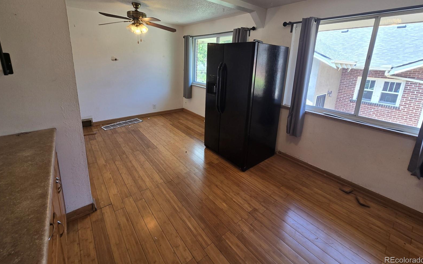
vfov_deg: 77.7
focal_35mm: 14
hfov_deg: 105.3
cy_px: 105
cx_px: 213
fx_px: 161
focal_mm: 2.2
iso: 50
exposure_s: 1/60
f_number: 2.2
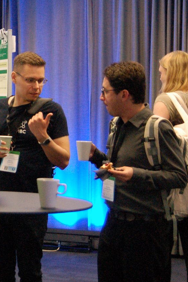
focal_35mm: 101
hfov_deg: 12.8
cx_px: -94
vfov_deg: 20.1
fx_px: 792
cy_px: 111
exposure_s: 1/125
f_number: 3.5
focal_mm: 29
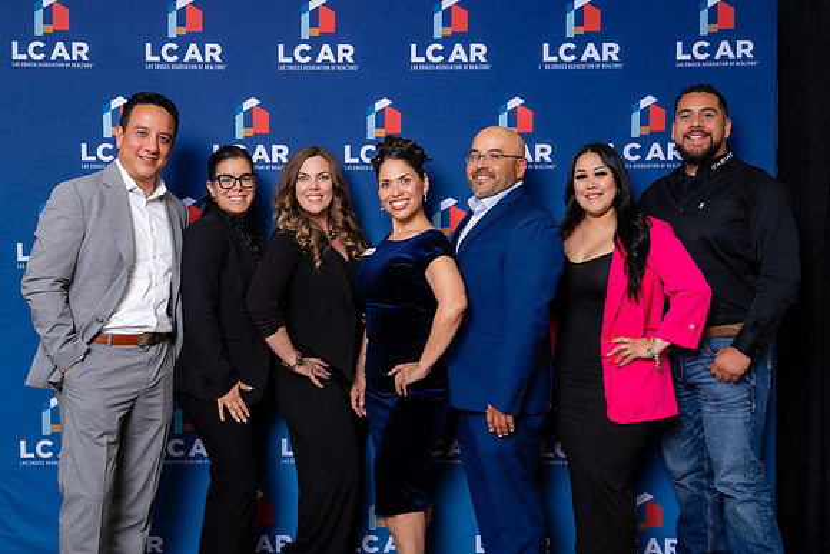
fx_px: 1058
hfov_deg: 42.8
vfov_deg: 29.3
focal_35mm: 46
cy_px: 282
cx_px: 375
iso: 500
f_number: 5.6
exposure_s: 1/200
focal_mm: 41
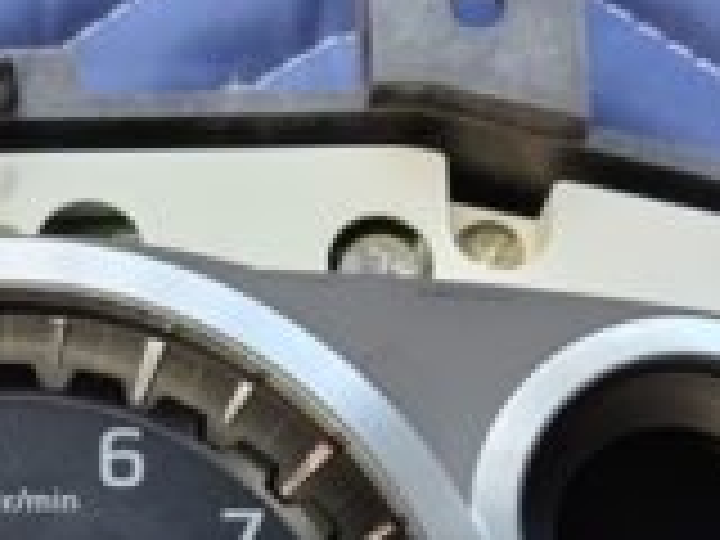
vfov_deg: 12.1
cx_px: 99
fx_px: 2392
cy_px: 864
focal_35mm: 115
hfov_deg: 16.9
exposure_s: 1/120
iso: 208
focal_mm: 5.5
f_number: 1.9
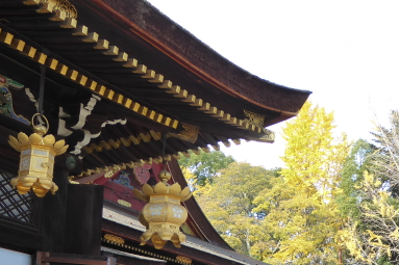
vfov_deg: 18.4
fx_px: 809
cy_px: 236
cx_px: 258
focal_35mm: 73
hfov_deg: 27.6
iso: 125
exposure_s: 1/100
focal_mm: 7.2
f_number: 3.8
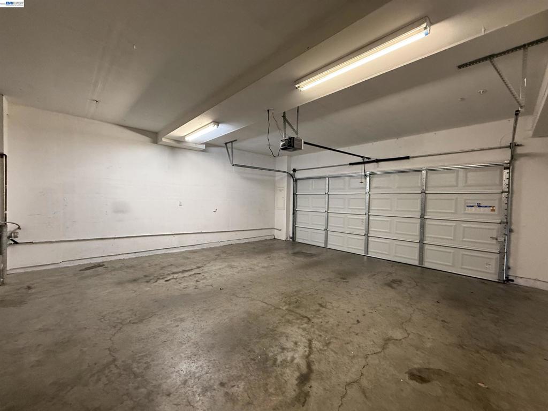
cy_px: 206
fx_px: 222
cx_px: 274
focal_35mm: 14
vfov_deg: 85.7
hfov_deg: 102.1
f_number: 2.2
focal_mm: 2.22
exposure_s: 1/60
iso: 400
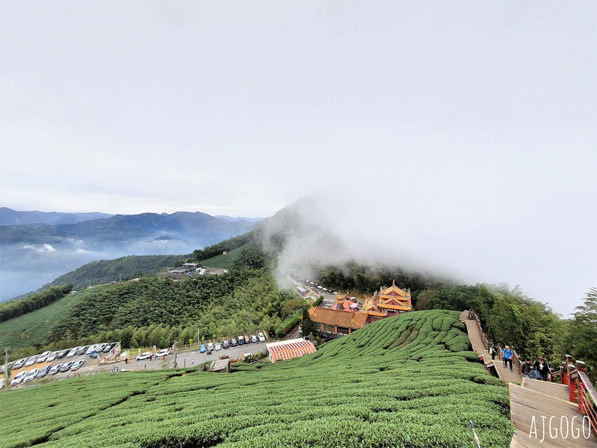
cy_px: 224
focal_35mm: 13
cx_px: 298
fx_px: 224
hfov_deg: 106.2
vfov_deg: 89.9
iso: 50
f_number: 2.2
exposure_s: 1/572
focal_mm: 1.74
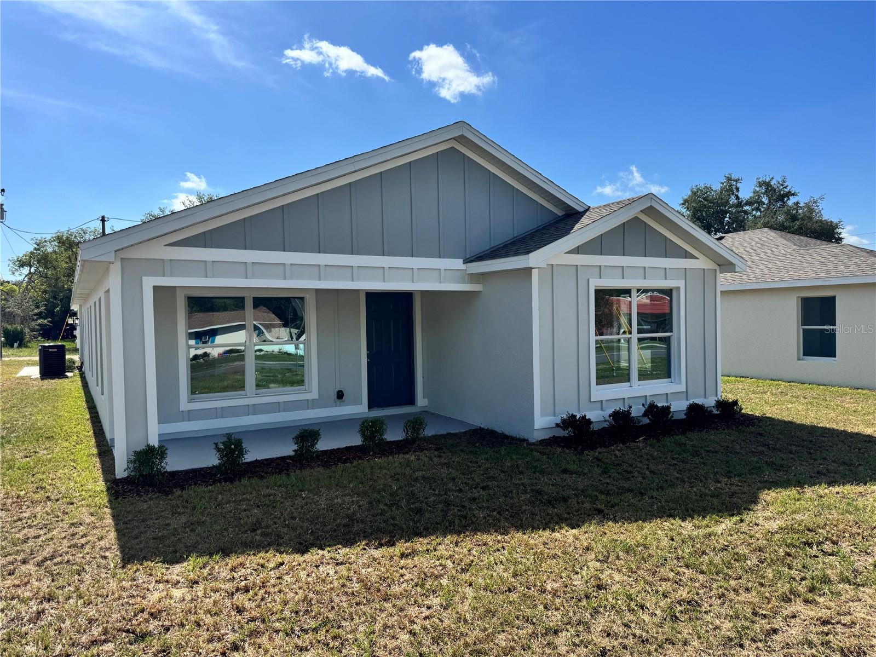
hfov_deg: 71.6
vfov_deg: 56.8
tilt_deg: -1.6
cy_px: 328
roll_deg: +1.8
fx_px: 607
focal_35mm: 24
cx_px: 438
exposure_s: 1/4950
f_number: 1.78
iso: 80
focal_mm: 6.76
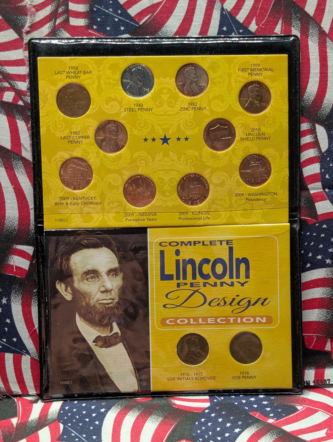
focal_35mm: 49
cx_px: 166
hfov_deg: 29.7
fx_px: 627
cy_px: 221
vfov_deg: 38.9
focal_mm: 6.9
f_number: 1.68
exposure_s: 1/65.2
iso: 67
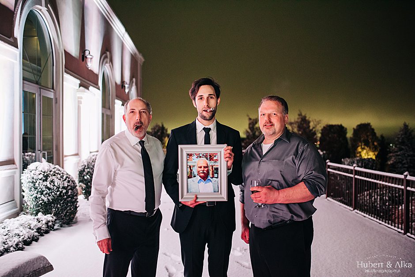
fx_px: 404
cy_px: 138
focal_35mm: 35
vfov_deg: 37.9
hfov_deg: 54.4
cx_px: 208
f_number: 1.8
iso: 1600
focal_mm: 35
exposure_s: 1/50
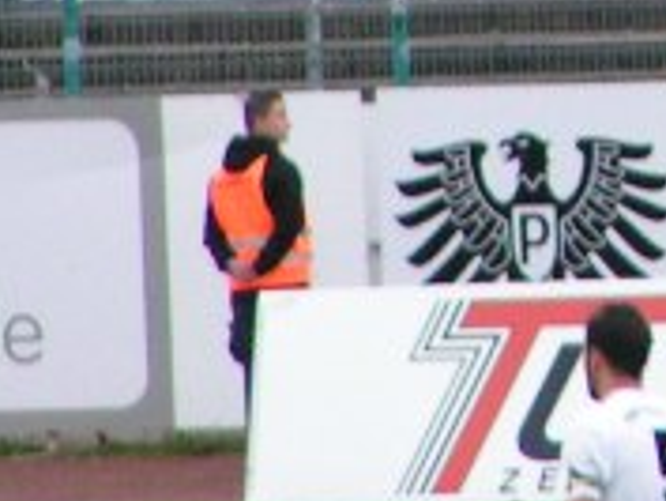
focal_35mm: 1719
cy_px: -403
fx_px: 33095
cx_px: 896
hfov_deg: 1.2
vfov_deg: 0.9
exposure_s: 1/100
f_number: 3.5
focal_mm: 58
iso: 200
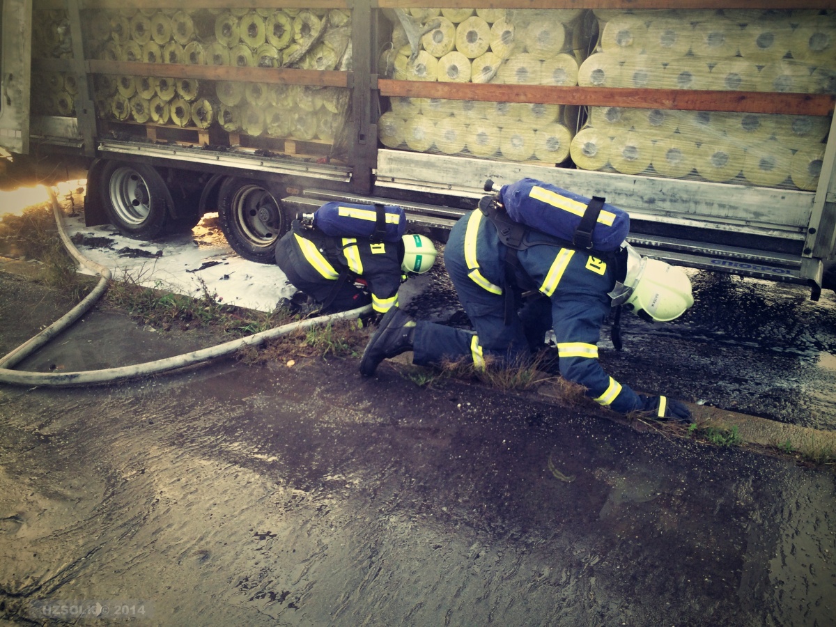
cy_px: 314
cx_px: 418
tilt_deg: -22.3
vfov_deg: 48.2
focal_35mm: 29
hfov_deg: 61.7
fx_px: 700
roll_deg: -0.7
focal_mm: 4.15
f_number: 2.2
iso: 64
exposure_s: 1/120
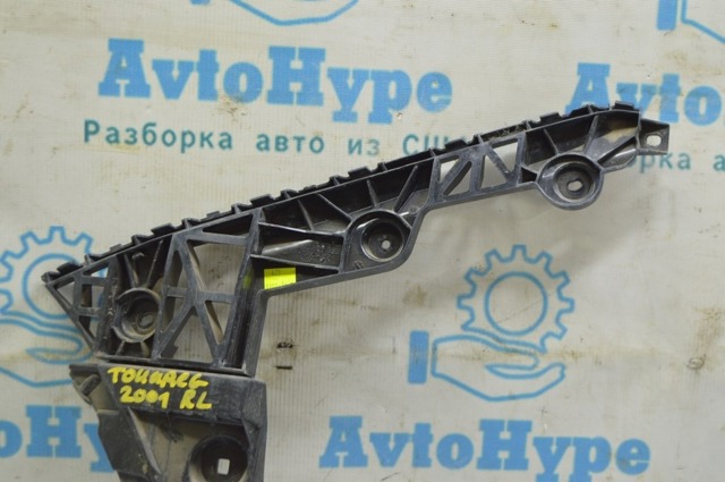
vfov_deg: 25.0
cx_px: 362
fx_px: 1086
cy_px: 241
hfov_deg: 36.9
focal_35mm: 54
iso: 400
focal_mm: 36
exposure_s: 1/20
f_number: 5.6
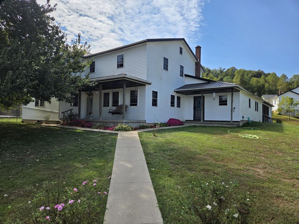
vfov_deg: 58.9
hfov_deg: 73.9
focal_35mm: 23
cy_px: 112
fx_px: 199
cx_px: 150
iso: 80
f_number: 1.8
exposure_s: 1/6412
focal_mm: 5.4
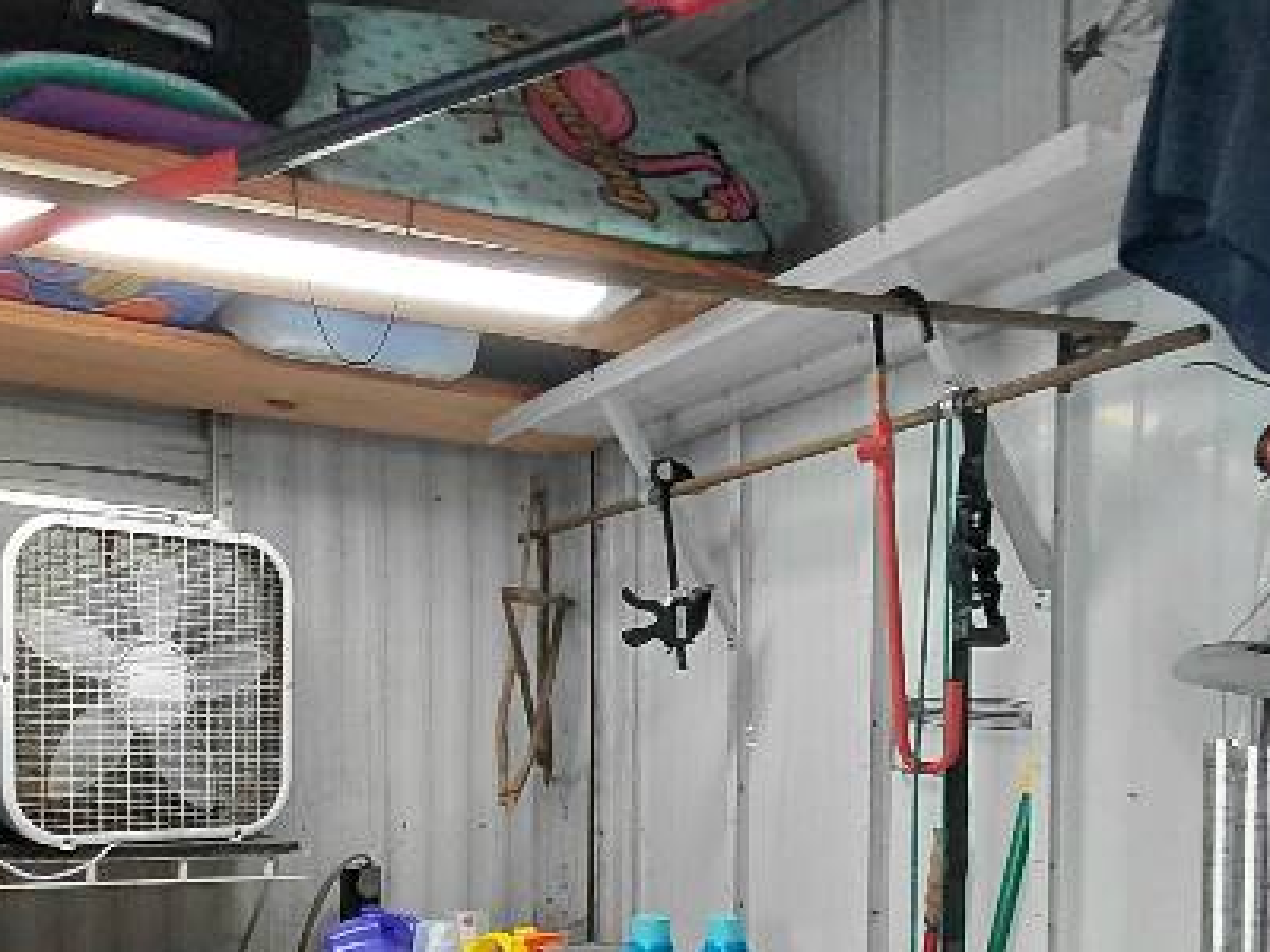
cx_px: 419
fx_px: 1247
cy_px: 776
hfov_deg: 52.9
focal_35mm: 34
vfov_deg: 39.9
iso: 80
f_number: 2.2
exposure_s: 1/60.2
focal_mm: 1.64
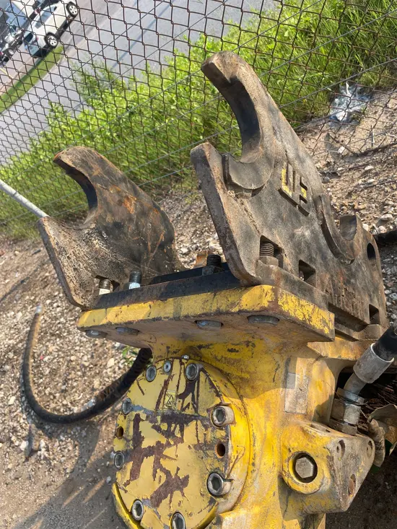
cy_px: 264
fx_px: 397
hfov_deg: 53.1
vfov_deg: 67.3
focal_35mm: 26
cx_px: 198
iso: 50
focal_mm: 4.2
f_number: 1.6
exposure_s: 1/1473
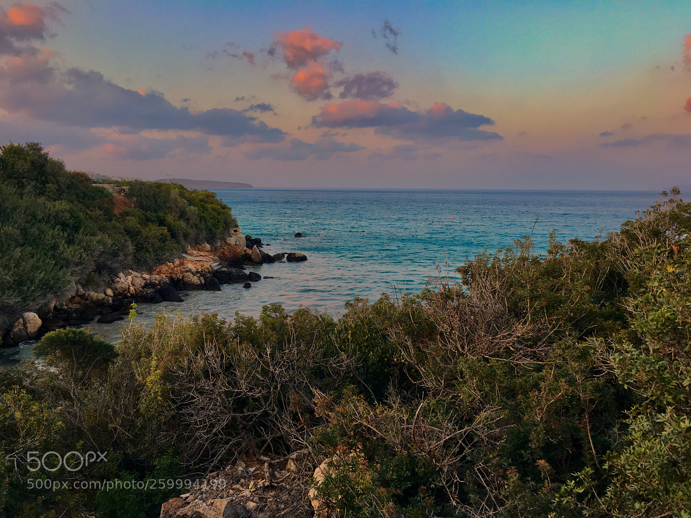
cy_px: 259
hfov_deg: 61.7
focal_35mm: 29
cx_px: 346
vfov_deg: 48.2
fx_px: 579
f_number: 2.2
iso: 32
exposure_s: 1/100
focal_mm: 4.15
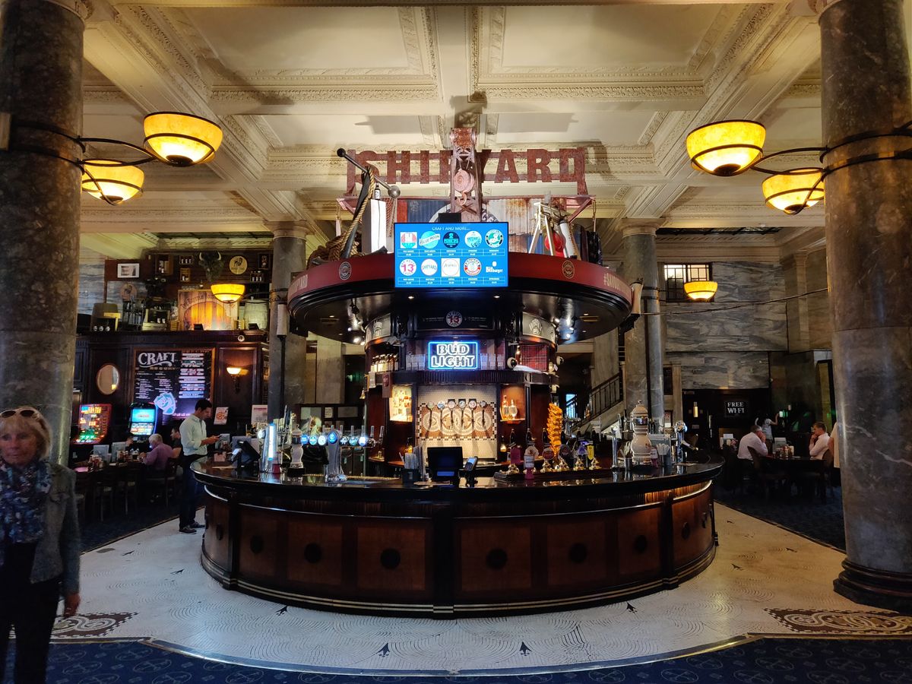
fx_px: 659
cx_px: 456
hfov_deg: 69.4
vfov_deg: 54.9
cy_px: 342
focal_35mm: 25
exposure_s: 1/33
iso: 500
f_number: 1.7
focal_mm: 4.25
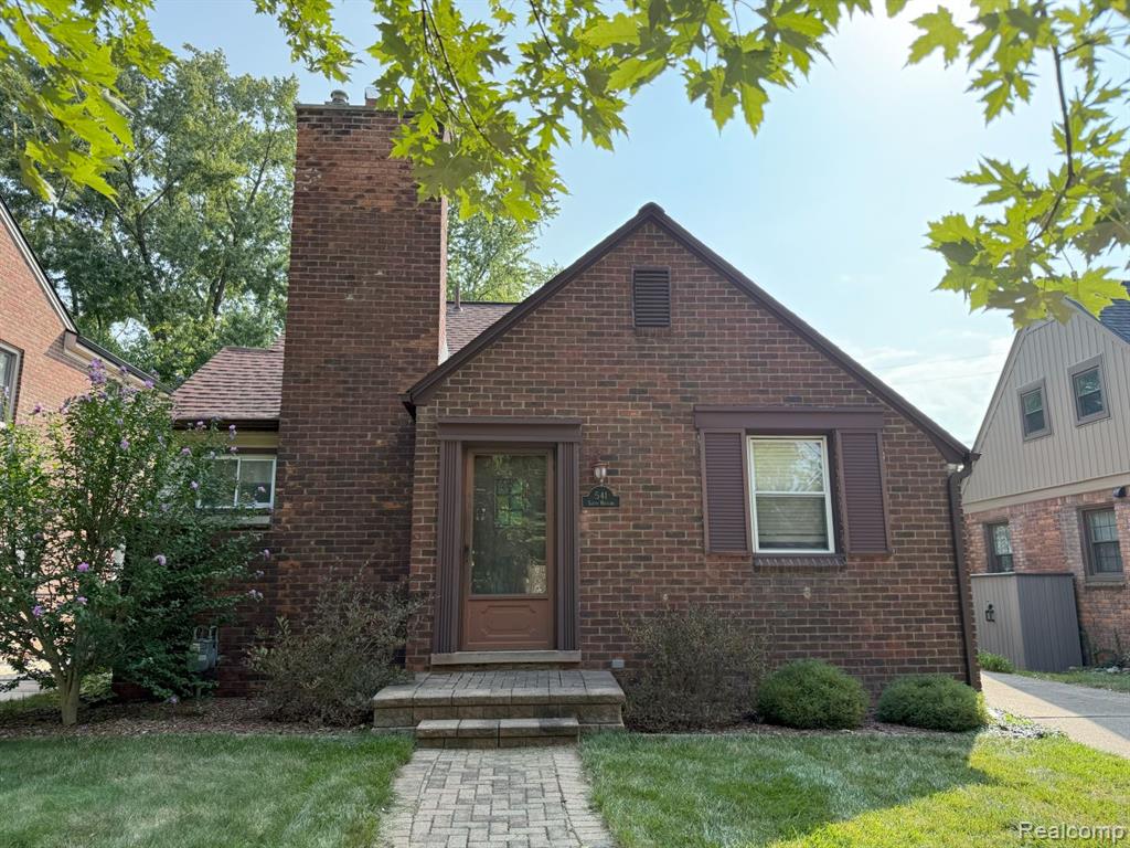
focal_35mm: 24
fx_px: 783
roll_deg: -0.3
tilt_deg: +12.4
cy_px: 424
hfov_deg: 71.6
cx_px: 565
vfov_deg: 56.8
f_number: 1.78
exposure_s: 1/1689
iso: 100
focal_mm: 6.76
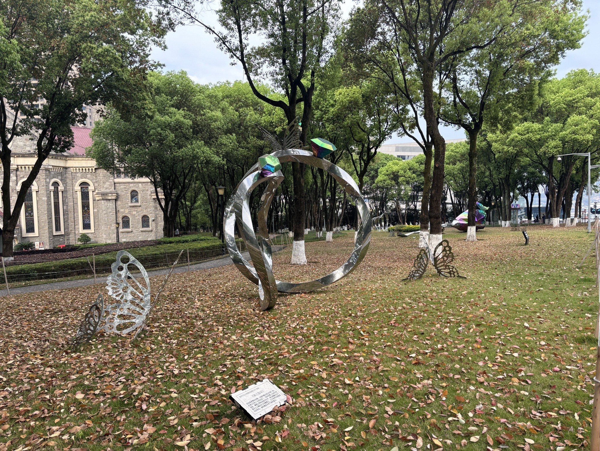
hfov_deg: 67.3
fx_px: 451
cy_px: 226
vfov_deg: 53.1
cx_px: 300
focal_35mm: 26
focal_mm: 5.96
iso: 50
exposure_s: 1/437
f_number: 1.6
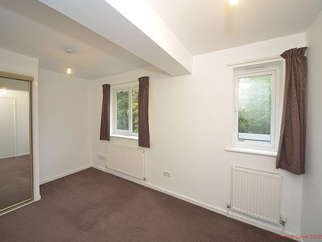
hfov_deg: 101.9
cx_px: 150
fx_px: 130
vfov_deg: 85.7
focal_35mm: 14
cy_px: 117
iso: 400
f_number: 5.6
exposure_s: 1/30
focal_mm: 12
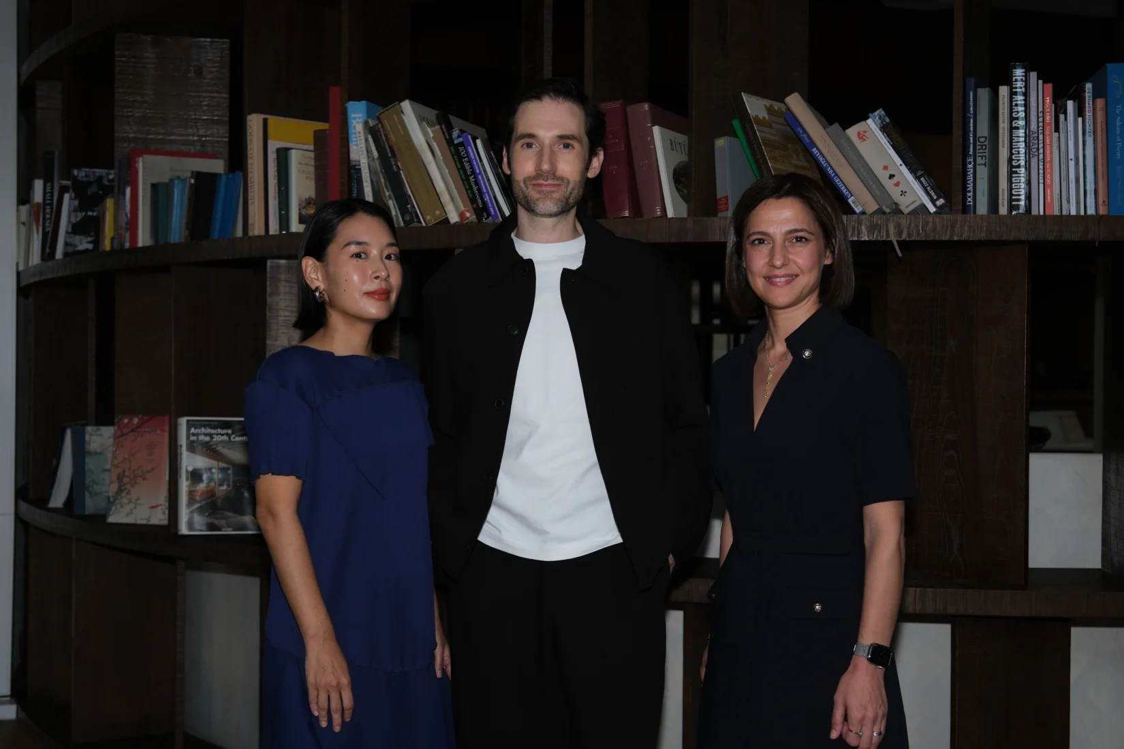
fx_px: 1374
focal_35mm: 44
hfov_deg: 44.5
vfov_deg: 30.5
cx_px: 562
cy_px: 374
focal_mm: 29.2
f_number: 3.2
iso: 320
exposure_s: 1/160
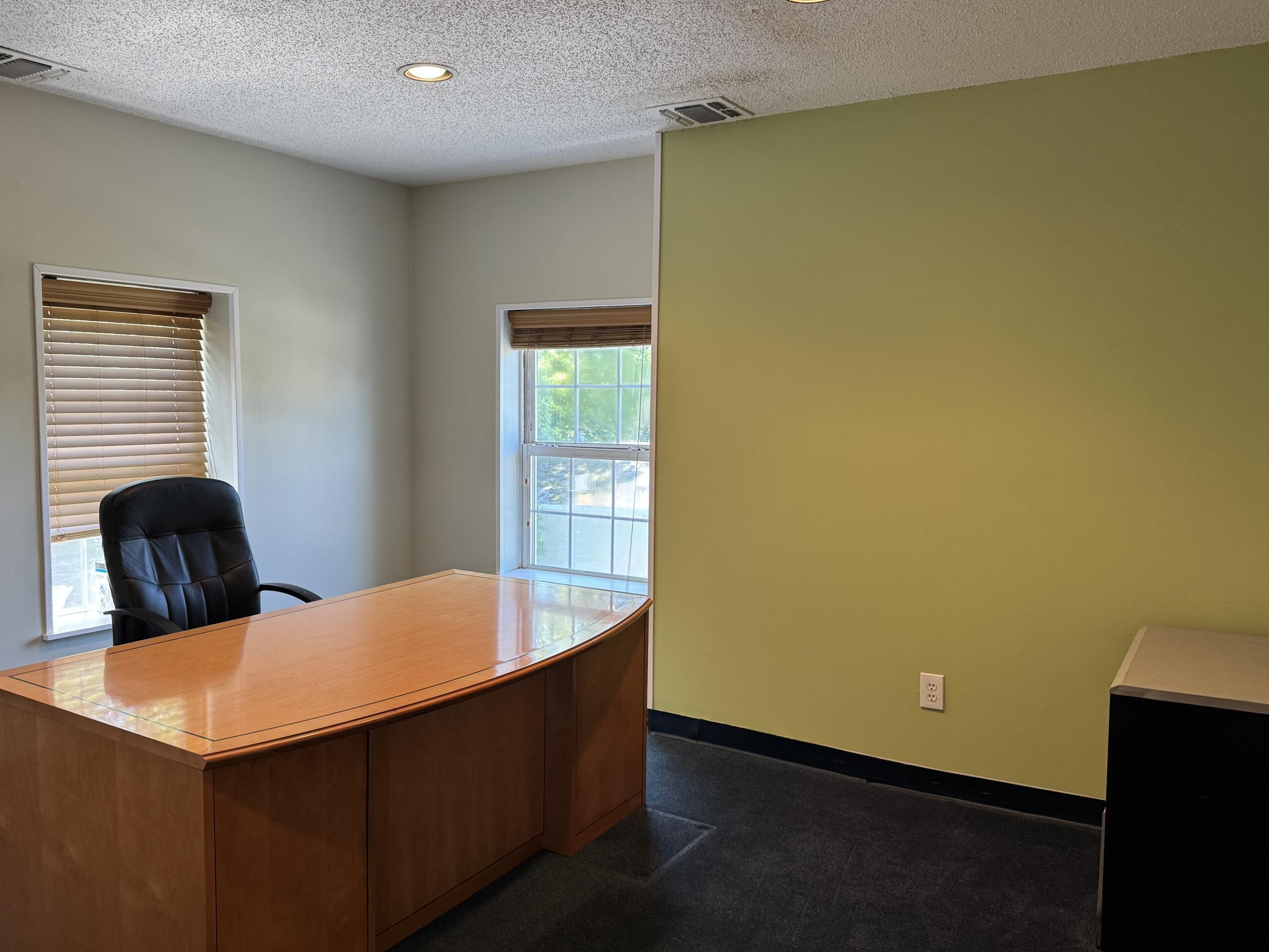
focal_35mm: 28
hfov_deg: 63.3
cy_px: 480
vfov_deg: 49.8
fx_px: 1027
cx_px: 576
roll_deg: -0.9
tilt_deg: -5.1
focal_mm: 6.76
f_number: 1.78
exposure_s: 1/120
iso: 200
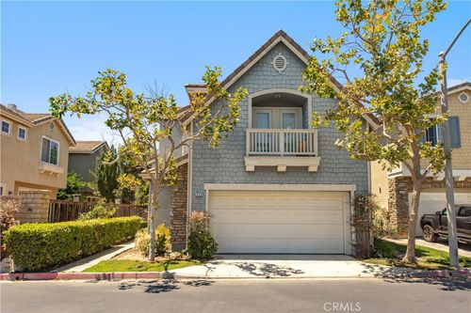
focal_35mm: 24
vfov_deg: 53.1
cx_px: 236
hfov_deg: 73.8
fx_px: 314
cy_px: 156
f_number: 9
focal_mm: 24
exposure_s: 1/320
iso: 200
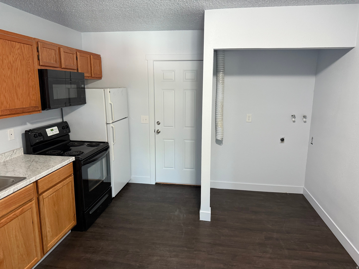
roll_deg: -0.5
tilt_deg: -10.8
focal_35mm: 24
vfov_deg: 56.8
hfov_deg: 71.6
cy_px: 134
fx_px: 249
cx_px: 180
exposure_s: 1/60
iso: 400
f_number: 1.78
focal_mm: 6.76
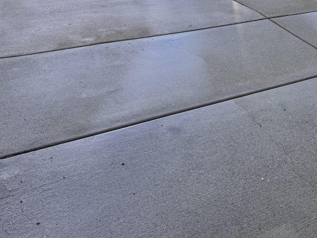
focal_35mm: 40
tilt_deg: -33.9
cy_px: 83
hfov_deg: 44.7
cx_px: 248
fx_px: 366
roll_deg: -4.5
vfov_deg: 35.7
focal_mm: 6.76
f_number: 1.78
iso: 80
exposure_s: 1/707
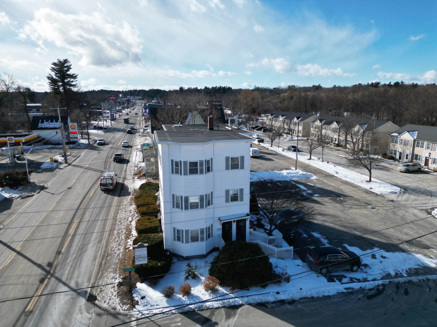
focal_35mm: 24
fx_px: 303
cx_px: 218
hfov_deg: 71.6
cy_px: 164
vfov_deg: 56.8
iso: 200
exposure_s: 1/4000
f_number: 1.7
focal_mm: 6.72
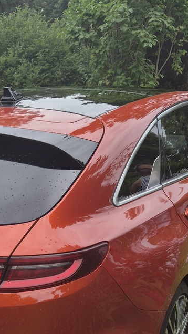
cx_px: 3
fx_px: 558
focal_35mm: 63
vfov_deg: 33.0
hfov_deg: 18.6
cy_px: 229
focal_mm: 5.4
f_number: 1.8
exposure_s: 1/228
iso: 25
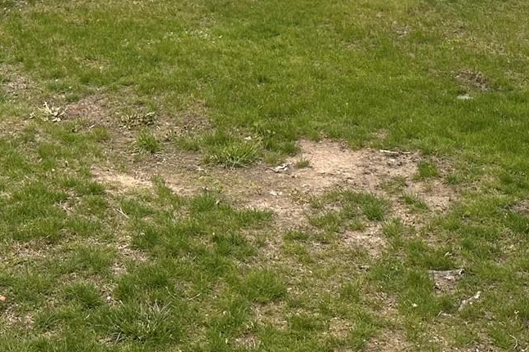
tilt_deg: +1.9
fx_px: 1160
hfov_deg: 25.7
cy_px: -217
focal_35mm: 79
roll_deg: +0.3
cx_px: 232
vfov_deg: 15.5
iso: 80
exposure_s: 1/989
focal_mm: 6.86
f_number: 1.78
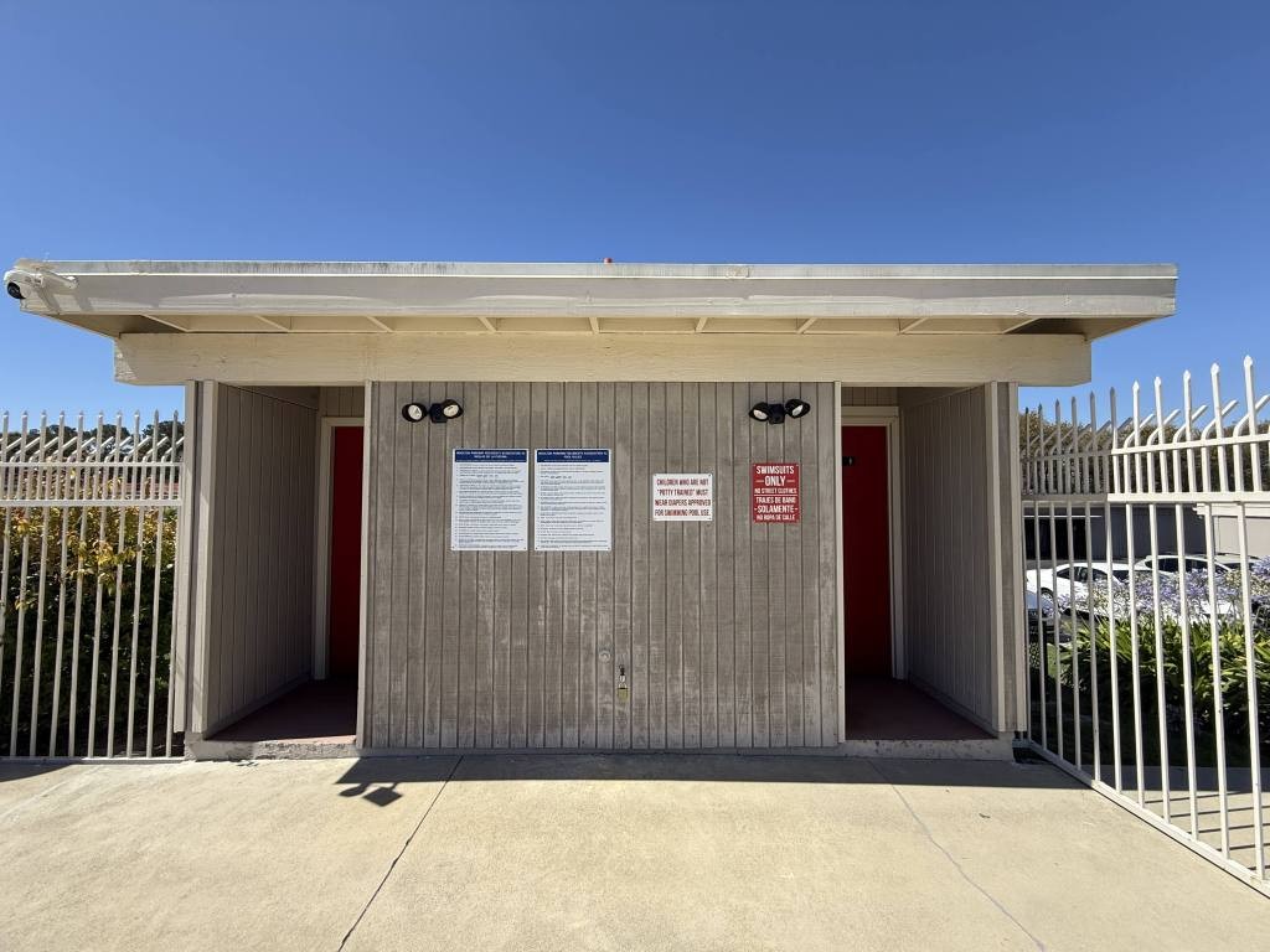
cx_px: 635
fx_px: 514
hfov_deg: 102.1
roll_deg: +0.1
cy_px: 476
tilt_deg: +2.5
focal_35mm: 14
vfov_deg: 85.7
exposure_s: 1/1431
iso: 50
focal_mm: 2.22
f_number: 2.2
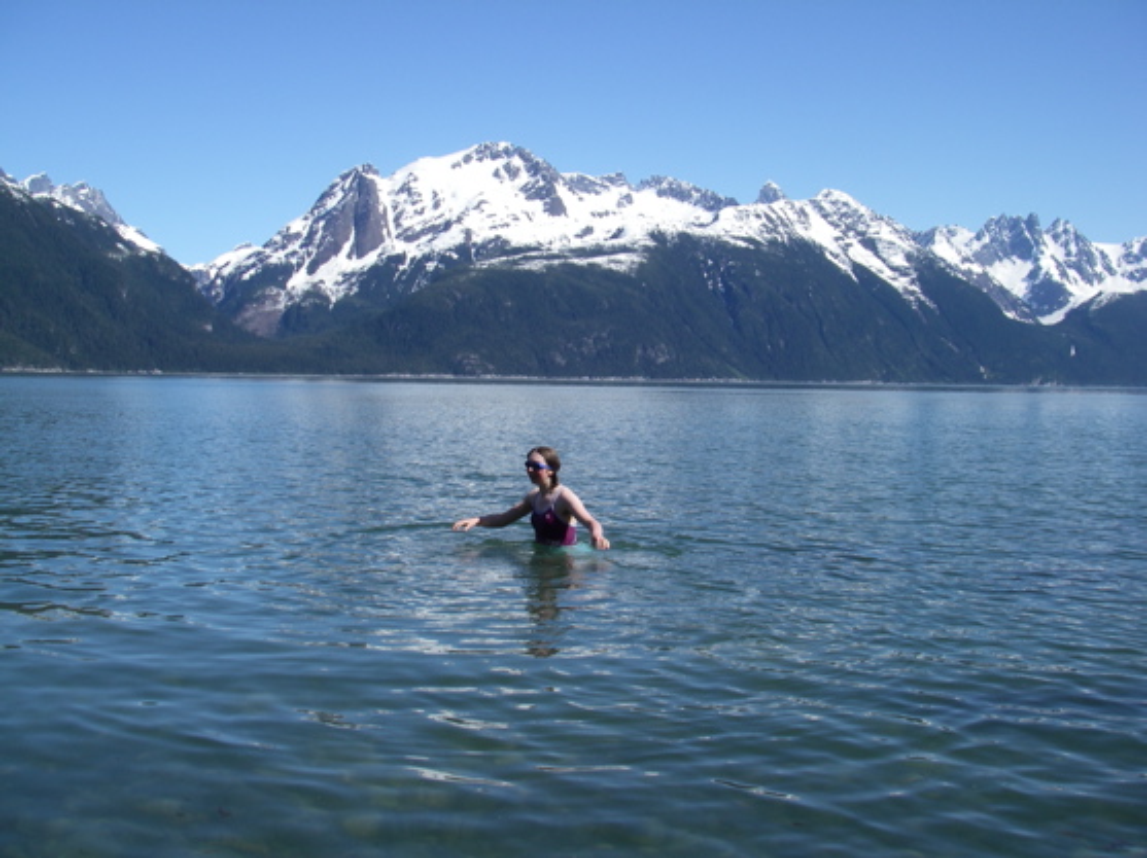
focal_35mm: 38
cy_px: 429
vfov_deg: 37.7
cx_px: 574
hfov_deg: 49.0
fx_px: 1258
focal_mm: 6.3
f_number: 6.6
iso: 64
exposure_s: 1/250
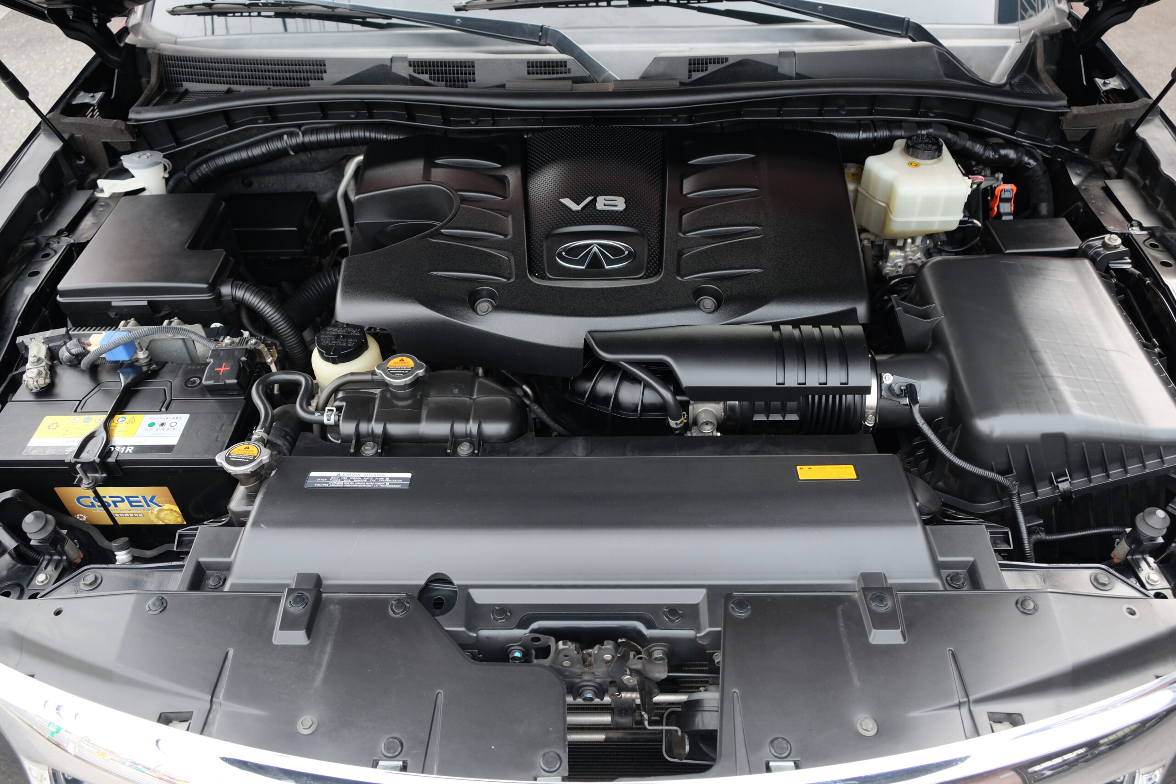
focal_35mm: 27
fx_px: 882
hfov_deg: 67.4
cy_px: 392
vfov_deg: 47.9
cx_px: 588
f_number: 4
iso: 400
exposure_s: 1/150
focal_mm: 18
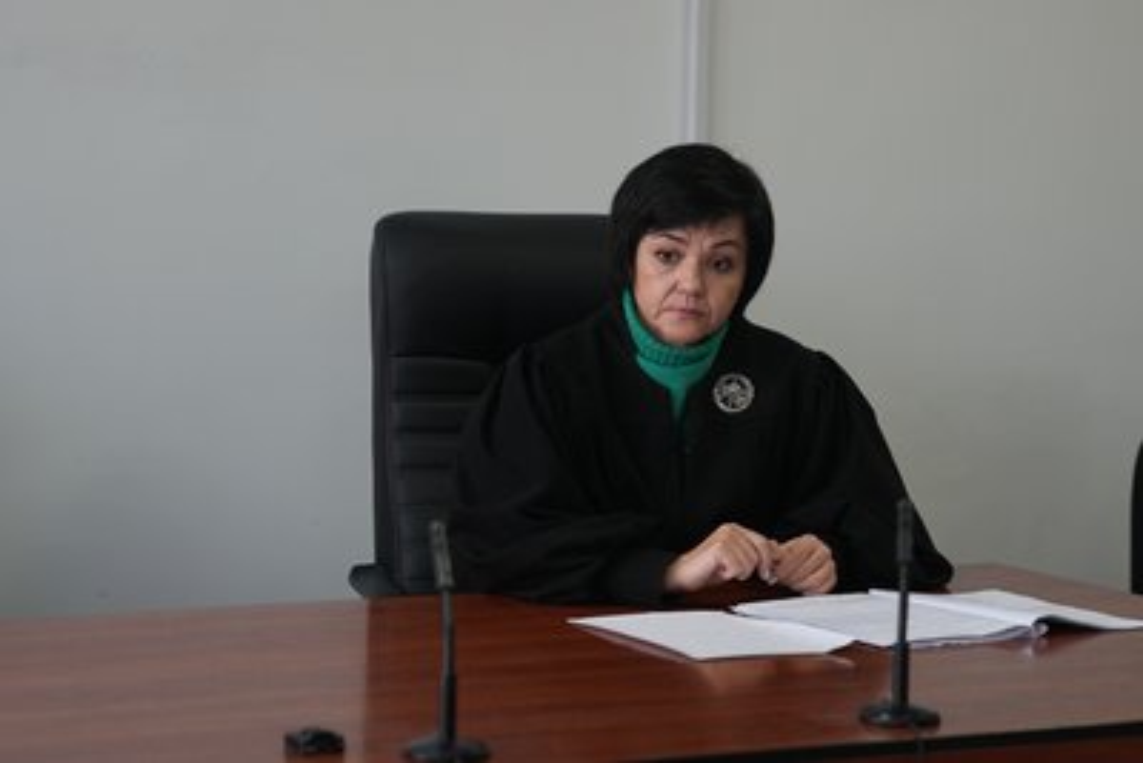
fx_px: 3335
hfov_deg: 19.4
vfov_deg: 13.1
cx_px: 572
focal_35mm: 105
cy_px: 382
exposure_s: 1/50
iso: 250
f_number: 2.8
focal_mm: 70
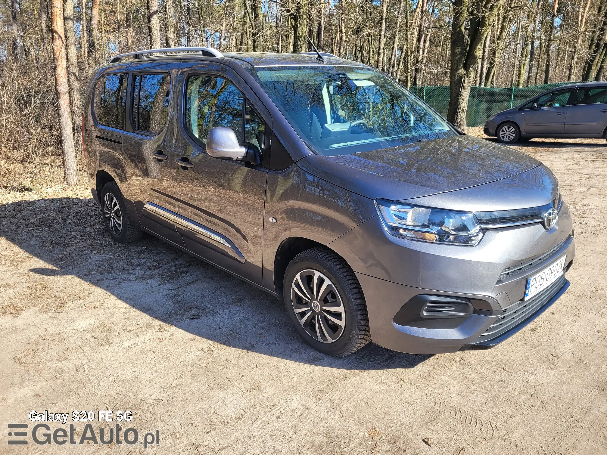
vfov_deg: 53.1
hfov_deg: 67.3
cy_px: 228
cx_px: 304
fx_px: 456
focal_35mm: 26
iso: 40
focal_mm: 5.4
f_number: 1.8
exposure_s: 1/699
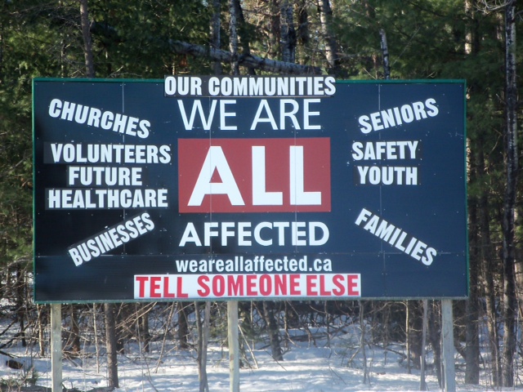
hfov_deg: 11.3
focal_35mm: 175
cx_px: 262
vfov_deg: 8.5
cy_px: 196
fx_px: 2644
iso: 80
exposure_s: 1/160
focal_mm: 31.3
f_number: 4.8
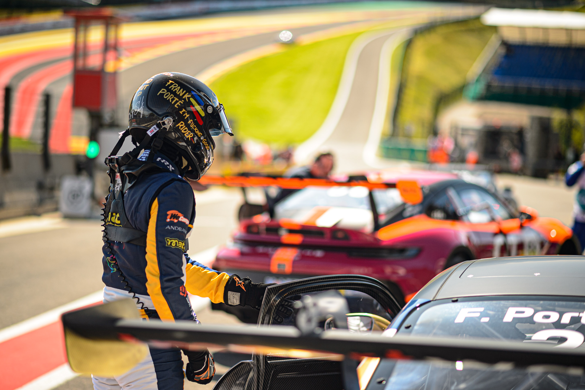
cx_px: 292
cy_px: 195
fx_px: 1383
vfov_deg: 16.1
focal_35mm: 85
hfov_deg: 23.9
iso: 160
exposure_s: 1/2500
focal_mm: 85
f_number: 1.8
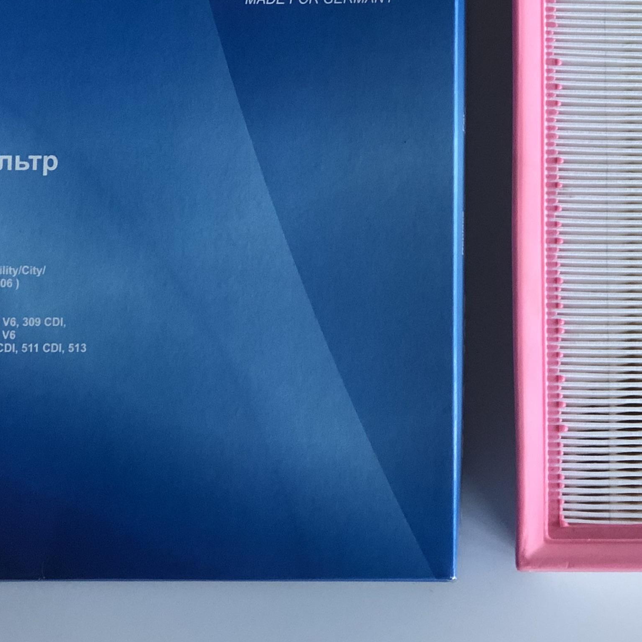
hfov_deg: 13.1
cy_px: 94
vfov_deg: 13.0
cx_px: 483
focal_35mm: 133
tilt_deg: -80.2
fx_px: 2791
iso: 64
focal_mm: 6.6
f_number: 2.8
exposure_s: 1/33
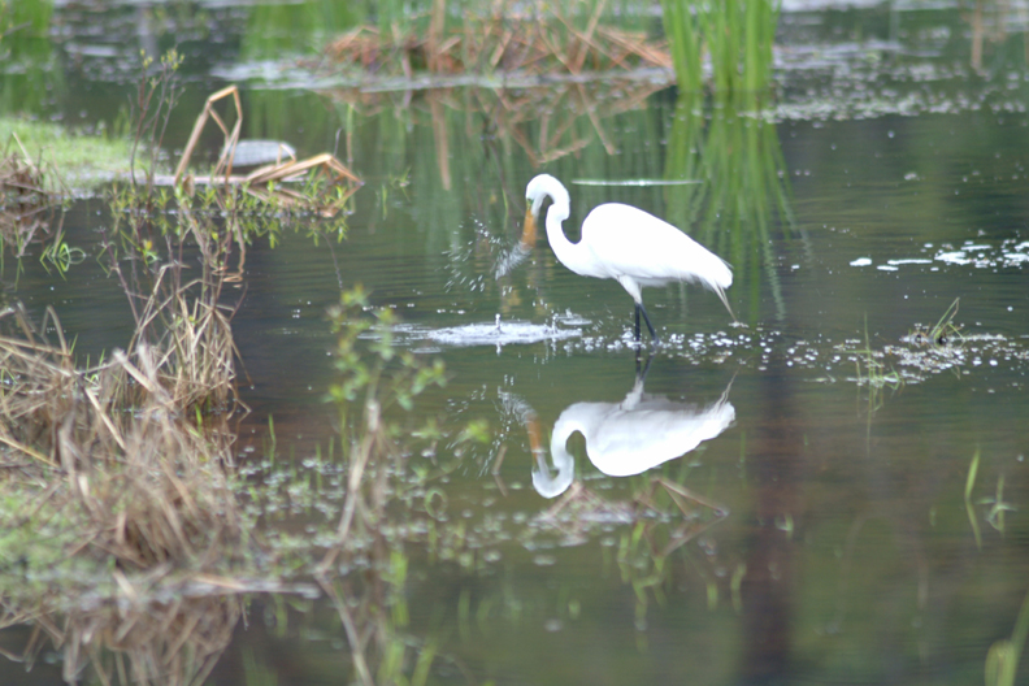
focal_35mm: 448
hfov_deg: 4.6
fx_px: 12819
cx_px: 514
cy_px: 343
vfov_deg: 3.1
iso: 200
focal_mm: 299
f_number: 2.8
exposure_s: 1/125
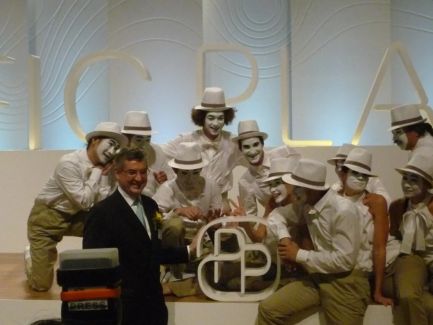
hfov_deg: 33.2
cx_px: 216
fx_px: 726
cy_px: 162
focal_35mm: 58
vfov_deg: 25.2
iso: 800
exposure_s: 1/125
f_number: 4
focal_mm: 7.1
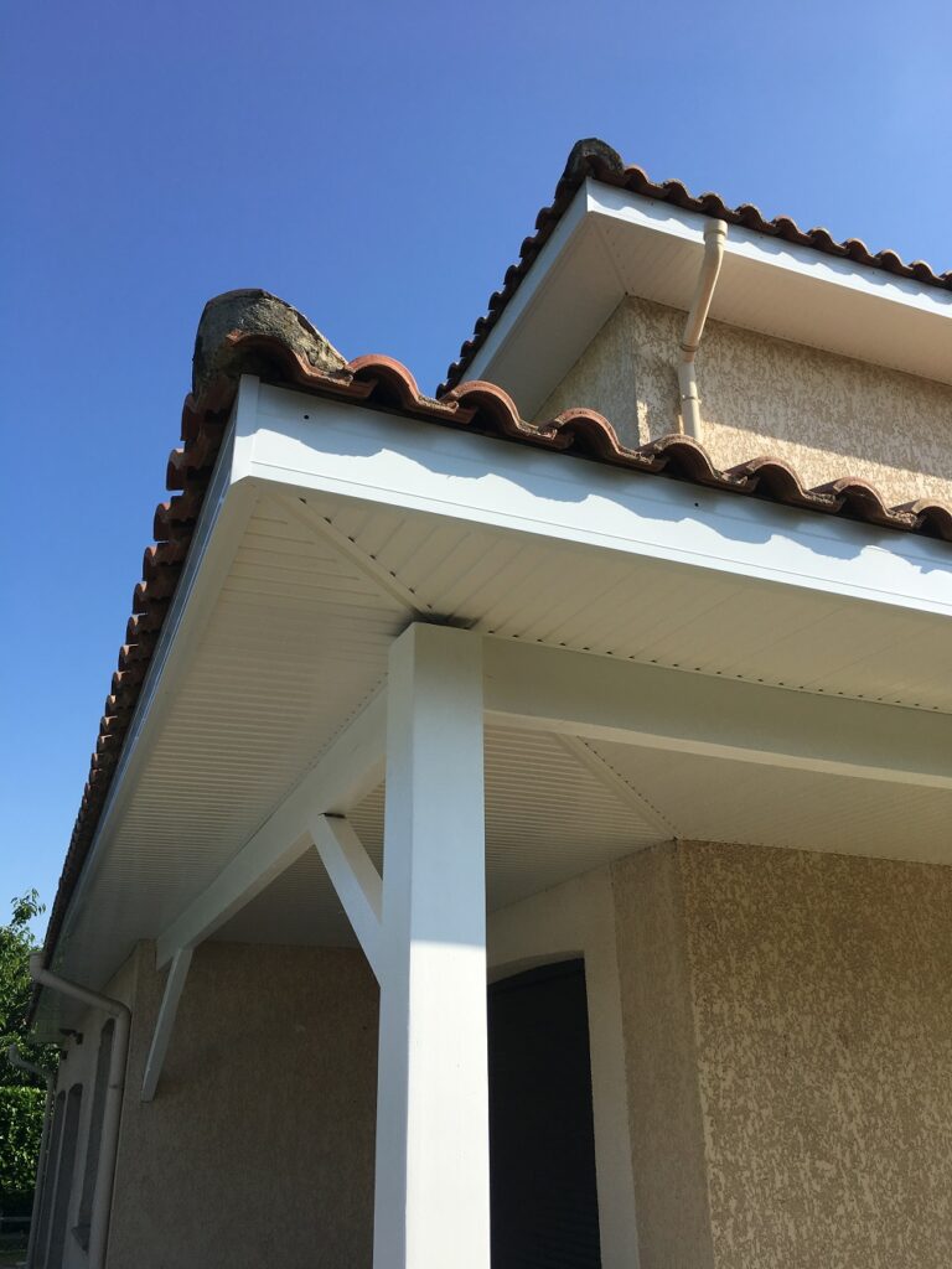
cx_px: 476
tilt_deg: +24.0
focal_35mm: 29
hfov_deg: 48.2
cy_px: 634
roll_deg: +0.7
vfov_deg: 61.7
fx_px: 1063
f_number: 2.2
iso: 25
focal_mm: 4.15
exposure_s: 1/1538
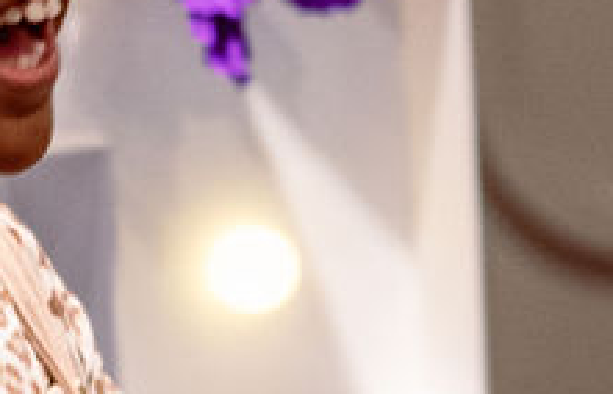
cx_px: 544
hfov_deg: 4.0
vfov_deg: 2.6
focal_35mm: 523
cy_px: -191
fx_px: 8807
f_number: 2.8
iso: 1600
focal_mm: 70
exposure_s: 1/100
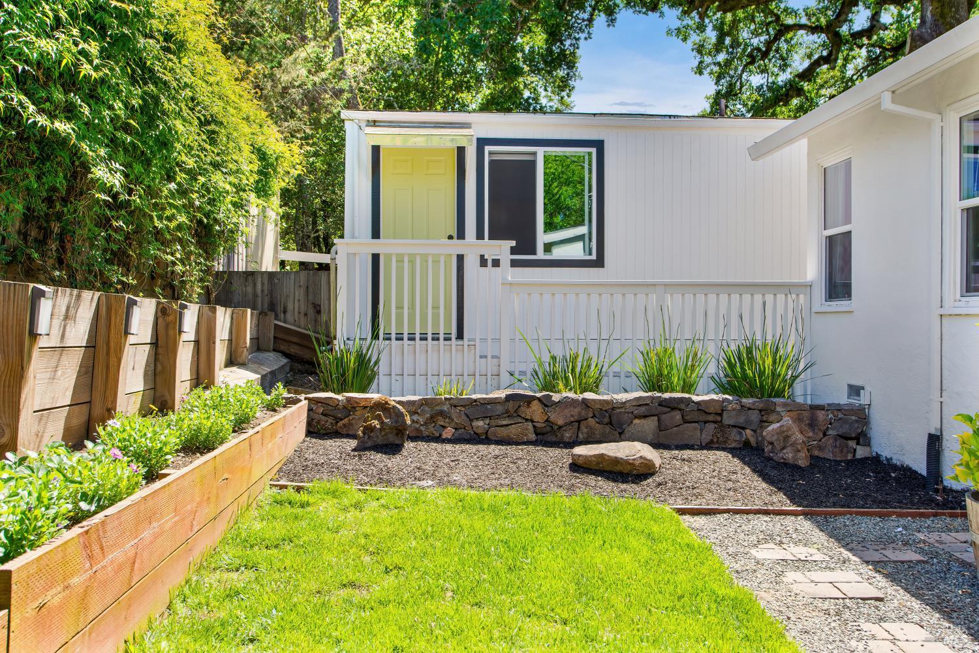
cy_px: 326
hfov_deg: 53.1
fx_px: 979
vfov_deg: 36.9
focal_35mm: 36
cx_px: 490
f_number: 6.3
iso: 100
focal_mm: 24
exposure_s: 1/160
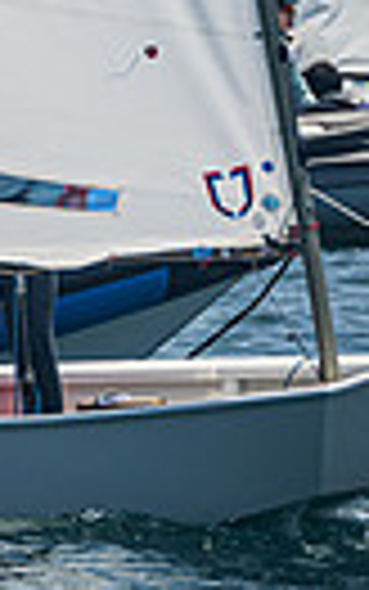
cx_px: -894
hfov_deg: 1.3
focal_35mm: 970
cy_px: 15
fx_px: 15590
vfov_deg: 2.2
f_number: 8
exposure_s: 1/1600
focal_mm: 200
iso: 250
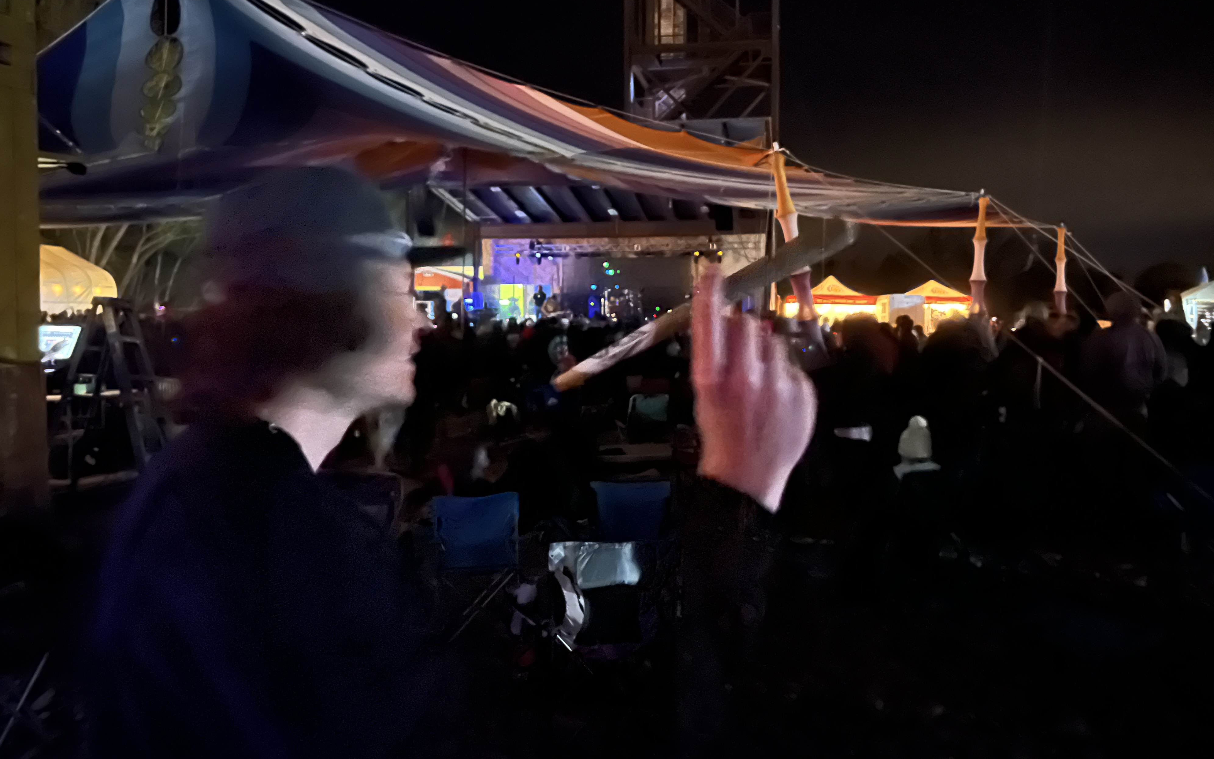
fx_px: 926
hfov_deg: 66.5
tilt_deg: -3.1
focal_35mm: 28
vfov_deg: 44.5
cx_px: 606
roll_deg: -0.7
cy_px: 351
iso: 6400
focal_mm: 5.7
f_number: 1.5
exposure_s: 1/5
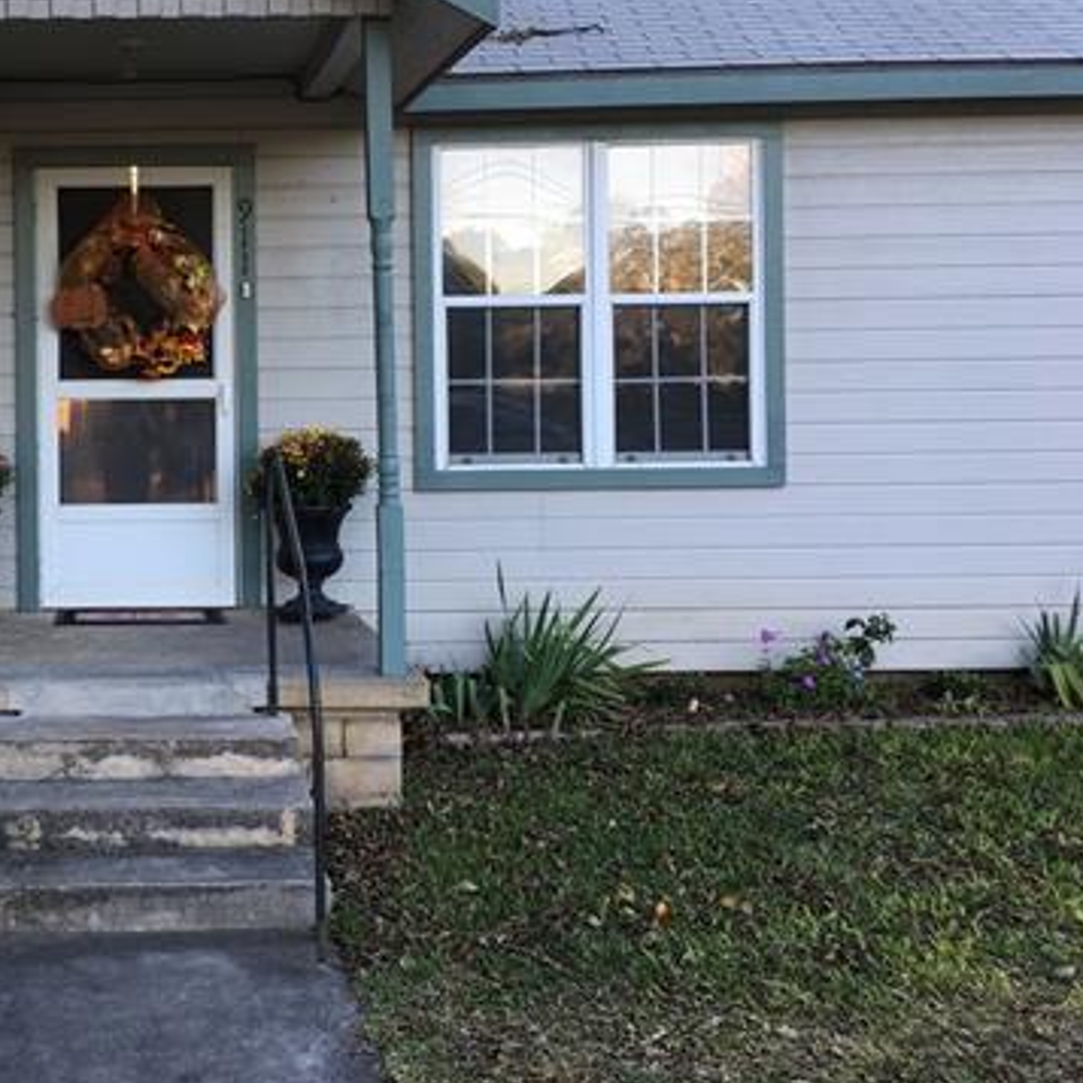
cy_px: 422
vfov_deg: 36.6
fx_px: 1628
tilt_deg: +0.9
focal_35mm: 46
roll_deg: +0.8
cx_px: 137
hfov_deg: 35.0
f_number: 2.2
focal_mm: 4.15
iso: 25
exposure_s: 1/60
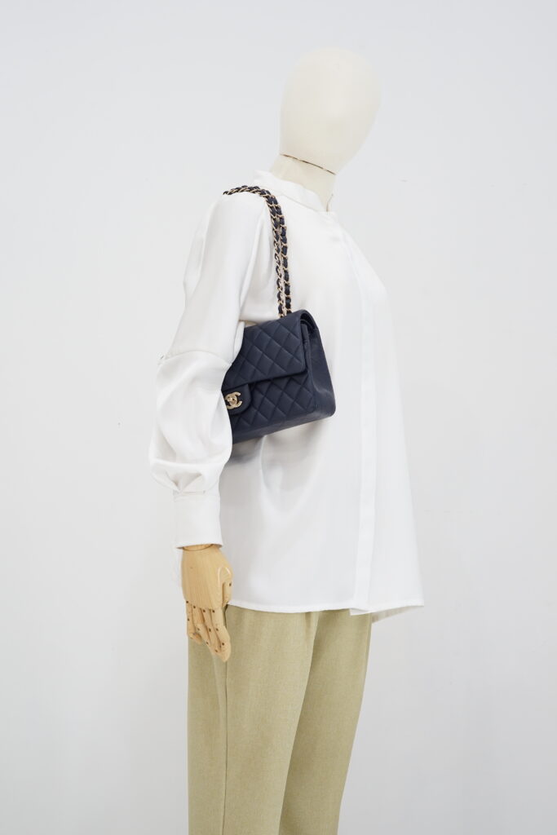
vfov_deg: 39.6
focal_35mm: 50
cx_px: 278
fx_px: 1160
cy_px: 418
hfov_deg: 27.0
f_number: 6.3
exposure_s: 1/10
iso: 640
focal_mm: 50
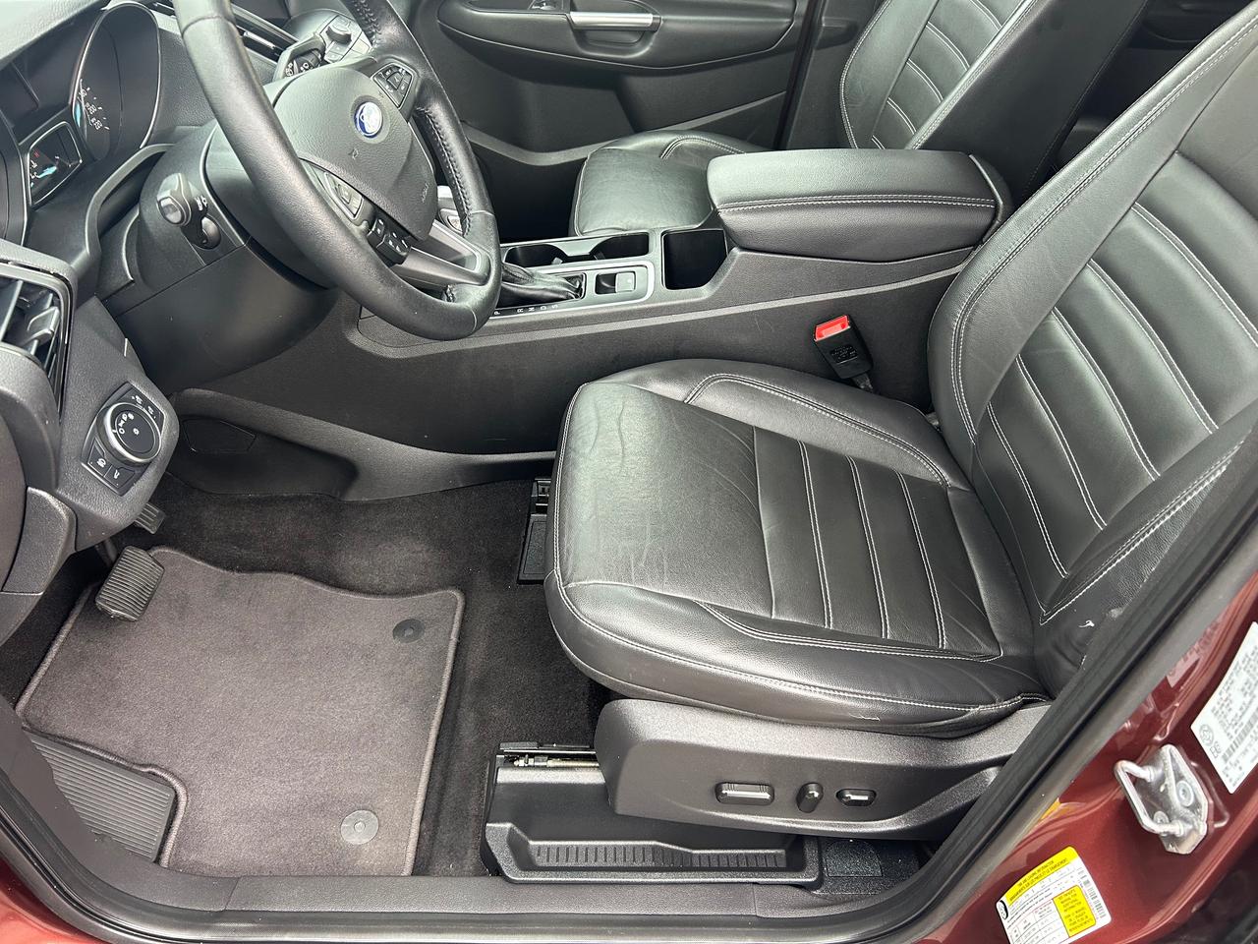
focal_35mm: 26
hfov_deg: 67.3
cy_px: 472
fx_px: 945
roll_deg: -2.3
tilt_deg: -41.5
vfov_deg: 53.1
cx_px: 629
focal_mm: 5.7
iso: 125
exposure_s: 1/104
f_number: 1.5
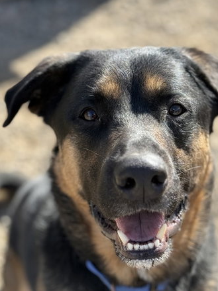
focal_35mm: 73
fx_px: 613
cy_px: 192
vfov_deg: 26.5
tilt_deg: -43.2
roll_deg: -2.0
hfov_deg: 20.1
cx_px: 123
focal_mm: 6.76
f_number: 1.78
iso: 64
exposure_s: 1/1285
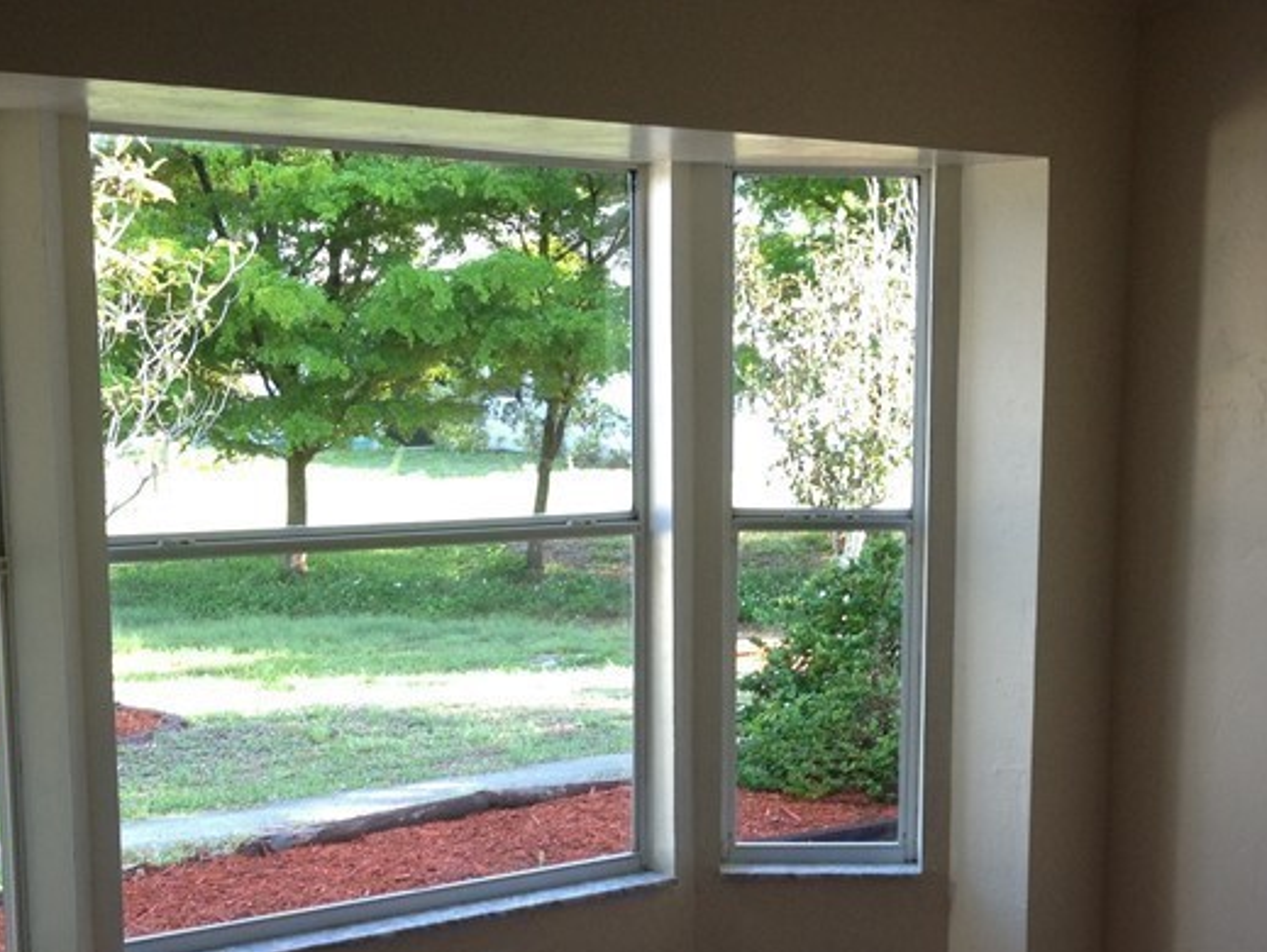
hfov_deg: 28.0
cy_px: 754
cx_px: 801
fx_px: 2527
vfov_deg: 21.1
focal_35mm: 69
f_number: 2.4
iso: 64
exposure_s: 1/60
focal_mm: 4.28
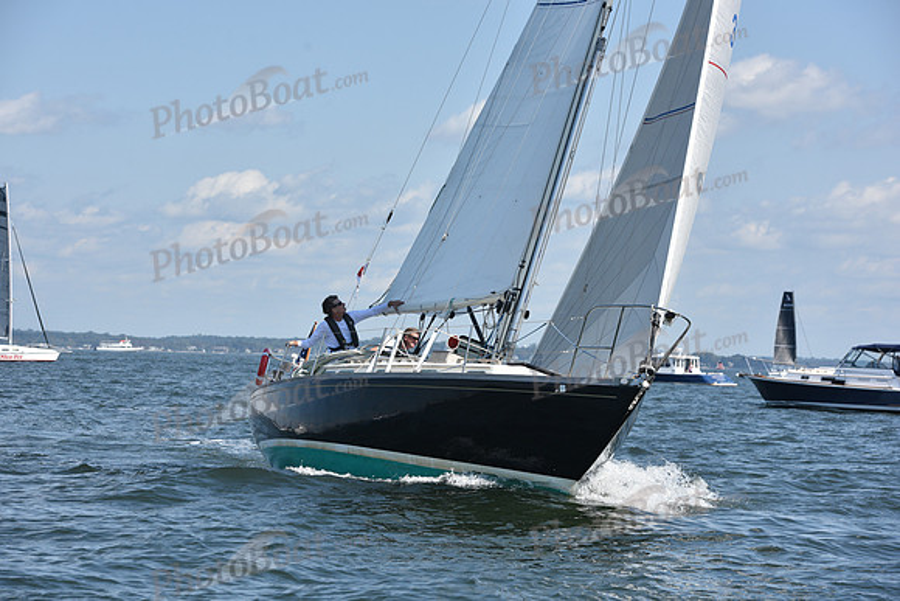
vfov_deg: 11.4
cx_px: 450
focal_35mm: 120
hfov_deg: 17.1
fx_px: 3001
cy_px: 300
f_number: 8
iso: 320
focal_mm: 120
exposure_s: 1/1250
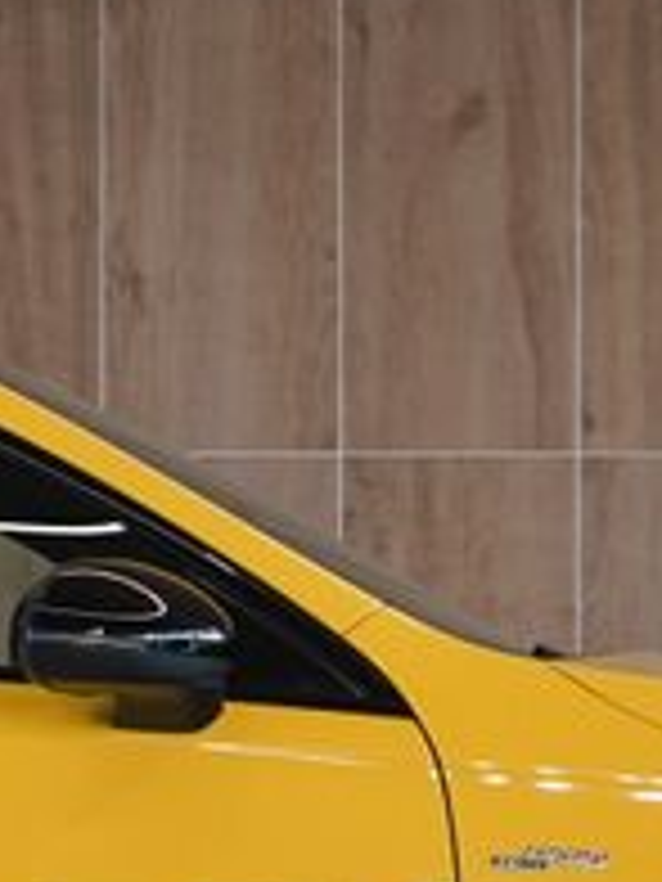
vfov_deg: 6.0
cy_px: 754
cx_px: -365
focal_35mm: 331
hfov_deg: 4.5
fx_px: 8440
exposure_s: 1/160
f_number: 5.6
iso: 2500
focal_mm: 66
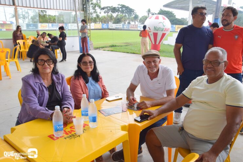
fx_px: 213
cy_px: 81
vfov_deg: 41.7
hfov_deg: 59.5
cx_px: 122
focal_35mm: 32
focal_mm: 21
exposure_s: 1/200
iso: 400
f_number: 7.1
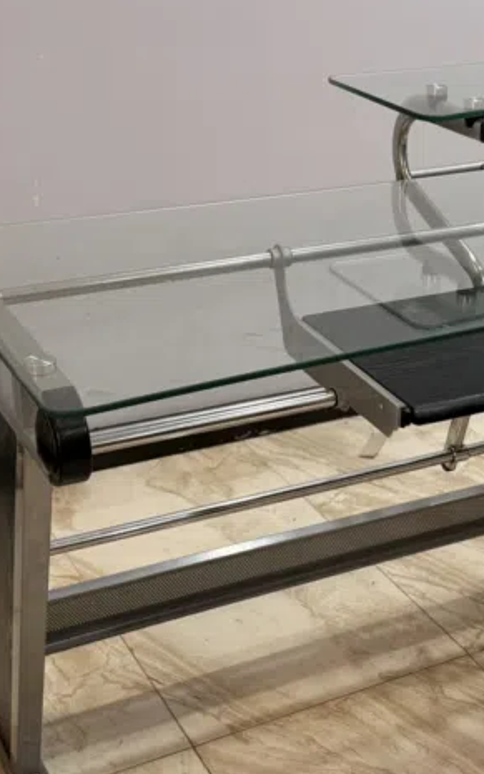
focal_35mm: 35
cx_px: 403
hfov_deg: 34.9
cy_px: 393
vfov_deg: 55.3
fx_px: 738
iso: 200
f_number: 1.78
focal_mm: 6.76
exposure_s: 1/50
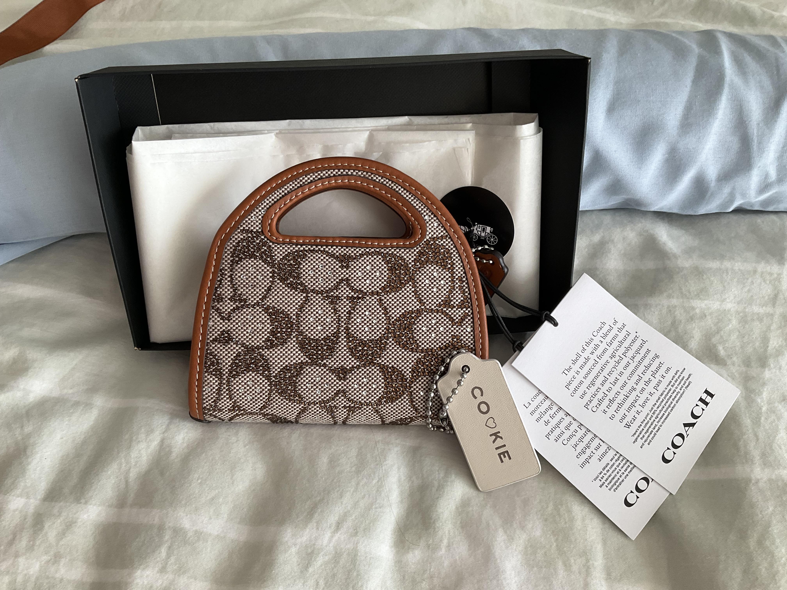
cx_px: 394
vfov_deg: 48.2
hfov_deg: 61.7
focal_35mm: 29
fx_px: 659
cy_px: 295
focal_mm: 3
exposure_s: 1/122
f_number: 1.8
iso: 50
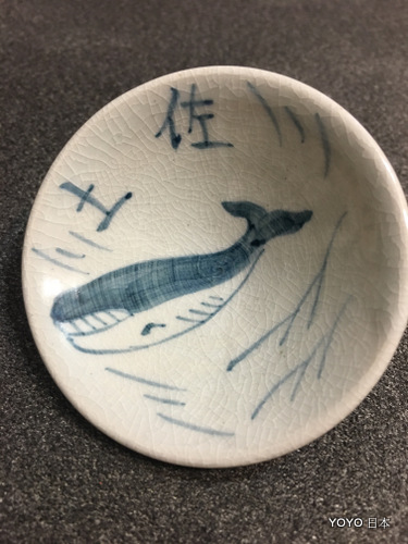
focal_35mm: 29
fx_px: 456
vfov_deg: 61.7
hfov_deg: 48.2
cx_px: 204
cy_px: 272
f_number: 2.2
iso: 80
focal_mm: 4.15
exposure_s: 1/10
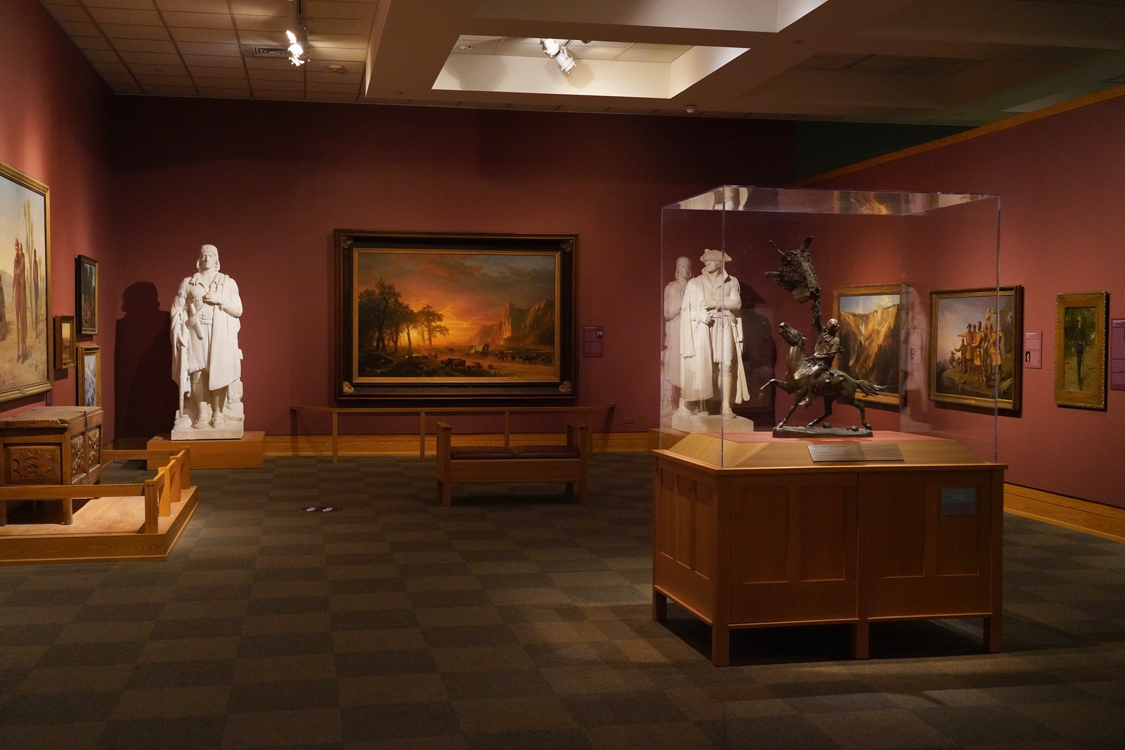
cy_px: 369
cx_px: 553
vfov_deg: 32.6
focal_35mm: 41
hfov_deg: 47.4
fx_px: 1281
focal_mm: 40
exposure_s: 1/100
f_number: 5
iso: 8000
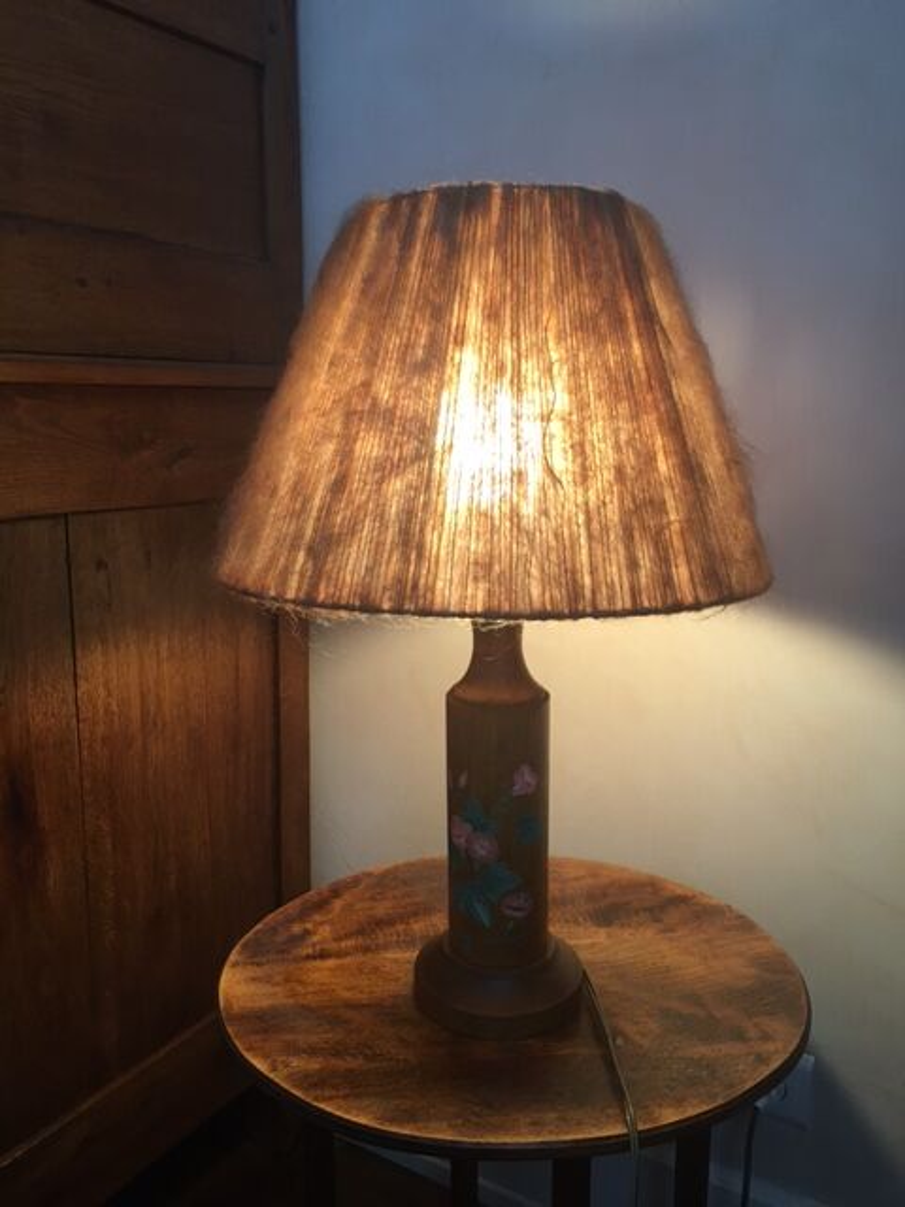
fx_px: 1011
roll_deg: -0.7
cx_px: 452
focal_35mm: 29
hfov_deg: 48.2
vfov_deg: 61.7
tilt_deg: -10.0
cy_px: 604
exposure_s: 1/33
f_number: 2.2
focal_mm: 4.15
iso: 50
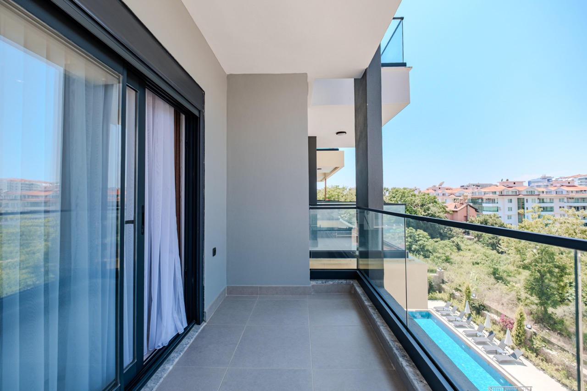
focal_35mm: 15
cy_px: 196
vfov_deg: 77.3
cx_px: 294
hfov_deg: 100.4
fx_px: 245
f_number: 4
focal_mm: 10
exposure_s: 1/8000
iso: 320
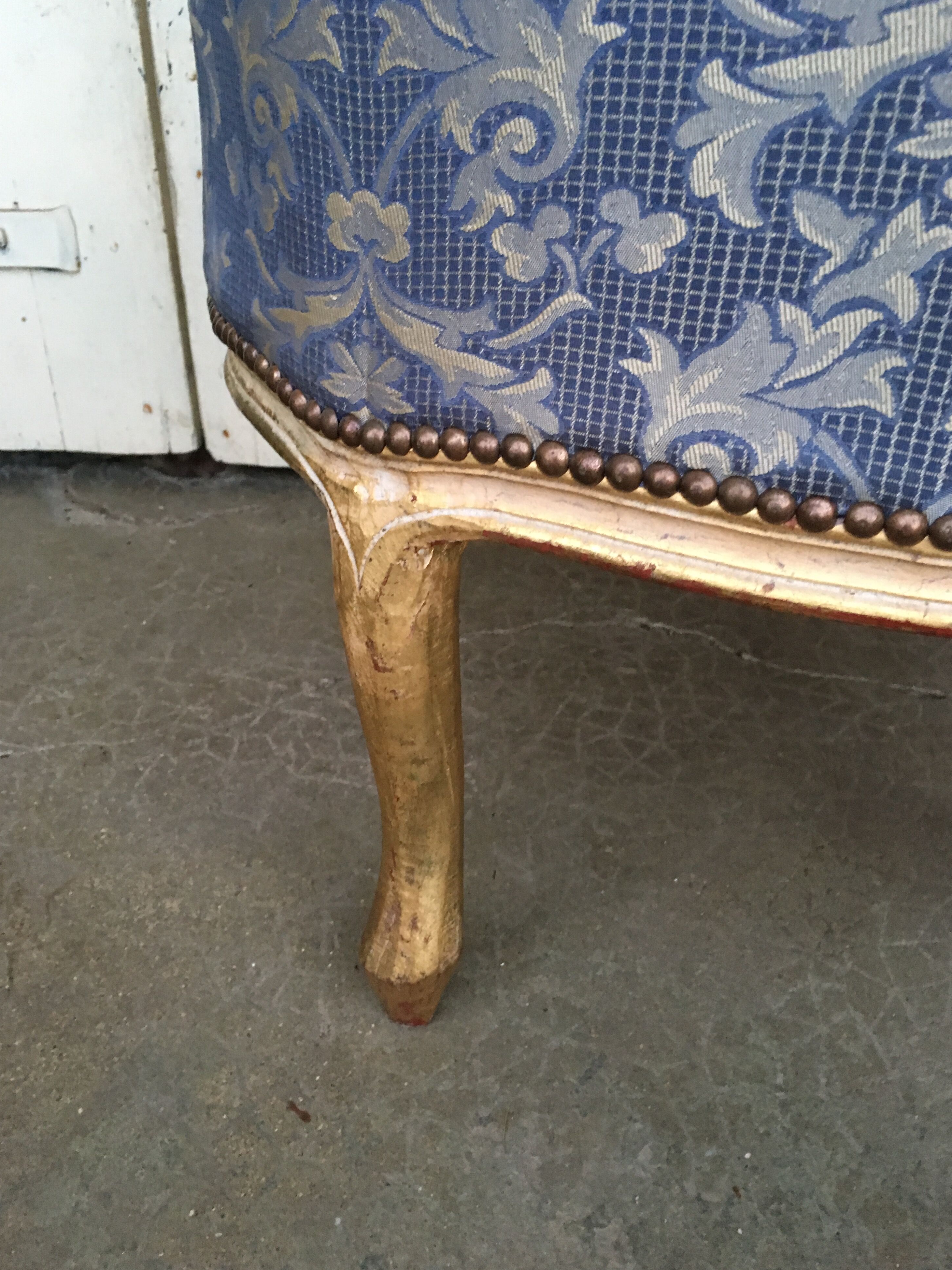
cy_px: 632
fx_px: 1100
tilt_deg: -30.8
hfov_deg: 46.8
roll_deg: -0.3
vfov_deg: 60.0
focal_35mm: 30
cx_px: 473
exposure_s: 1/20
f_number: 2.2
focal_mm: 4.15
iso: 200
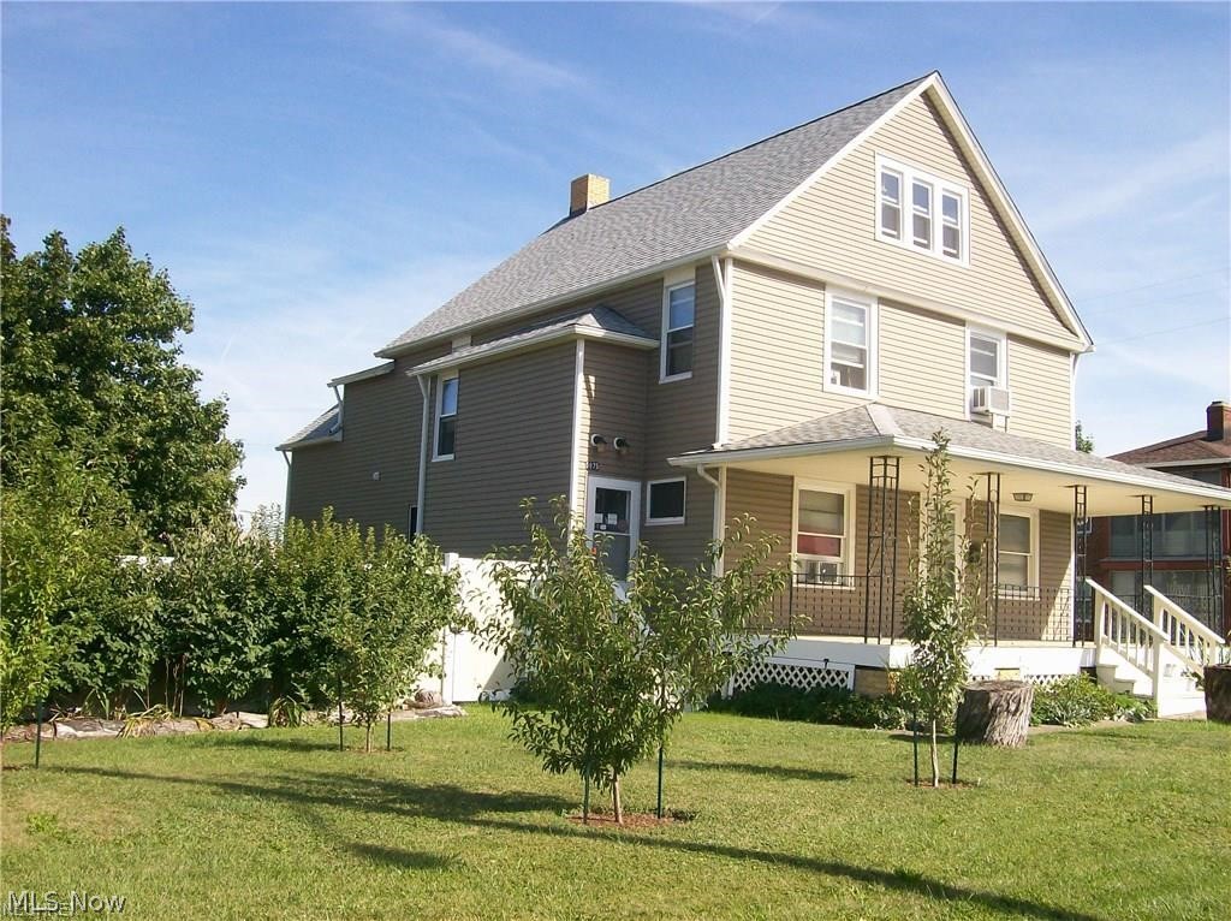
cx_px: 616
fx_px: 1279
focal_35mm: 36
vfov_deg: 39.6
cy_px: 460
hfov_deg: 51.4
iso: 80
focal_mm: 6
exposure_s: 1/388
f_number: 4.8
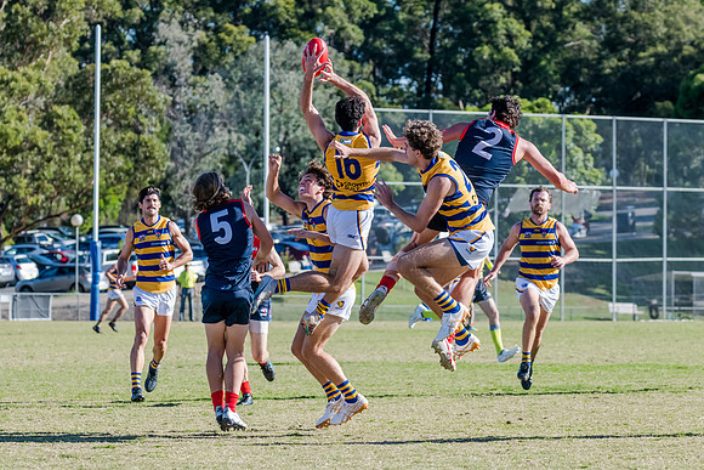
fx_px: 4069
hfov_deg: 9.9
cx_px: 375
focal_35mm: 208
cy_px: 210
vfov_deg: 6.6
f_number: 7.1
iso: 1000
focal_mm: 170
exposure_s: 1/2000
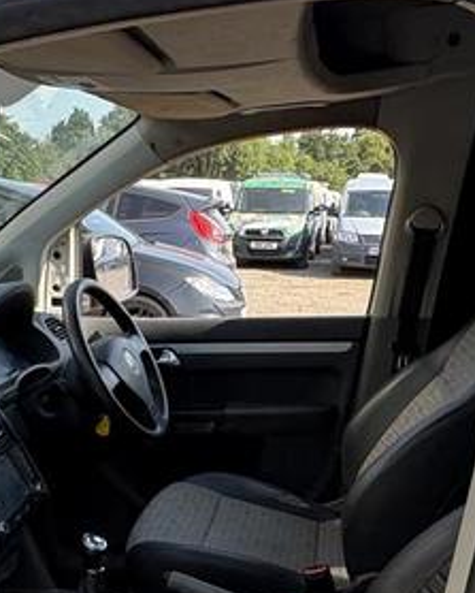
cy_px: 484
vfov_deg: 40.1
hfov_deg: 34.2
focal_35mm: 44
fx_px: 772
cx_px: 245
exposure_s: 1/245
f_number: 2.2
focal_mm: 2.22
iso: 50
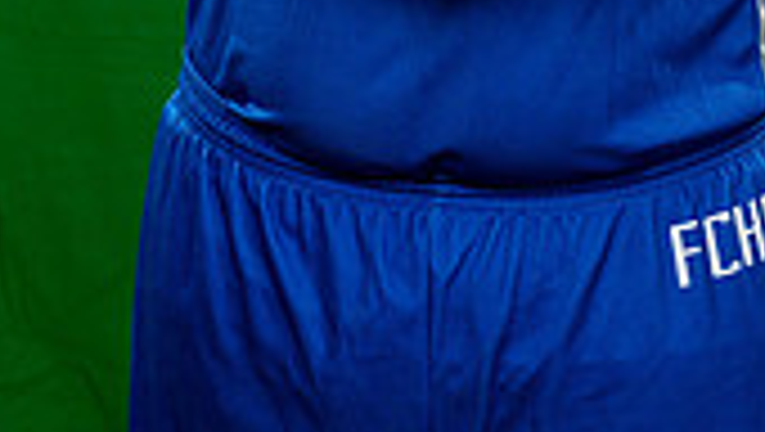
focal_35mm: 166
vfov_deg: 7.0
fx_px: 3370
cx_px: 454
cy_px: -536
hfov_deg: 12.9
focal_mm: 60
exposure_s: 1/250
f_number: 8
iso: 250
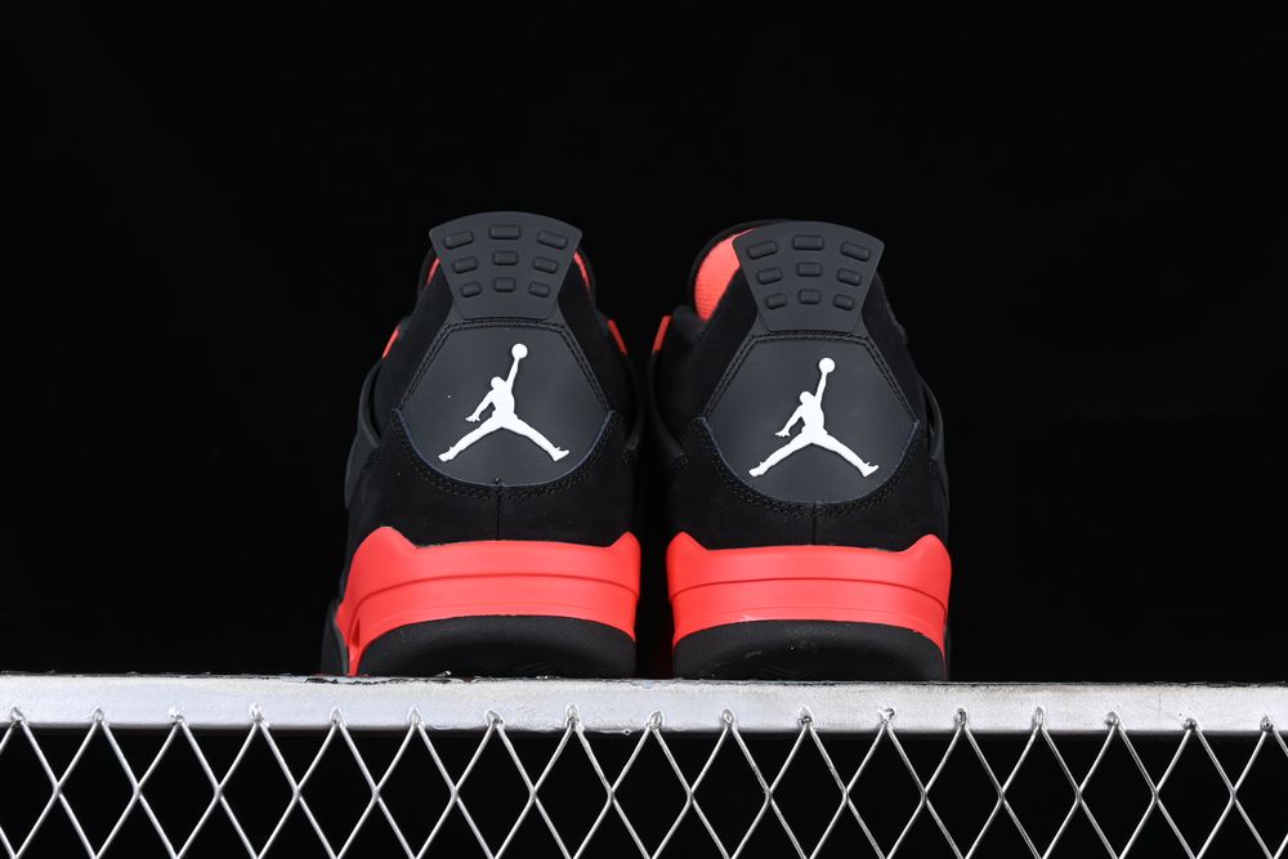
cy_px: 430
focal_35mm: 75
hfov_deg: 27.0
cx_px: 644
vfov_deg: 18.2
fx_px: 2684
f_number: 6.3
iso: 160
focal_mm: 50
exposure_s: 1/60
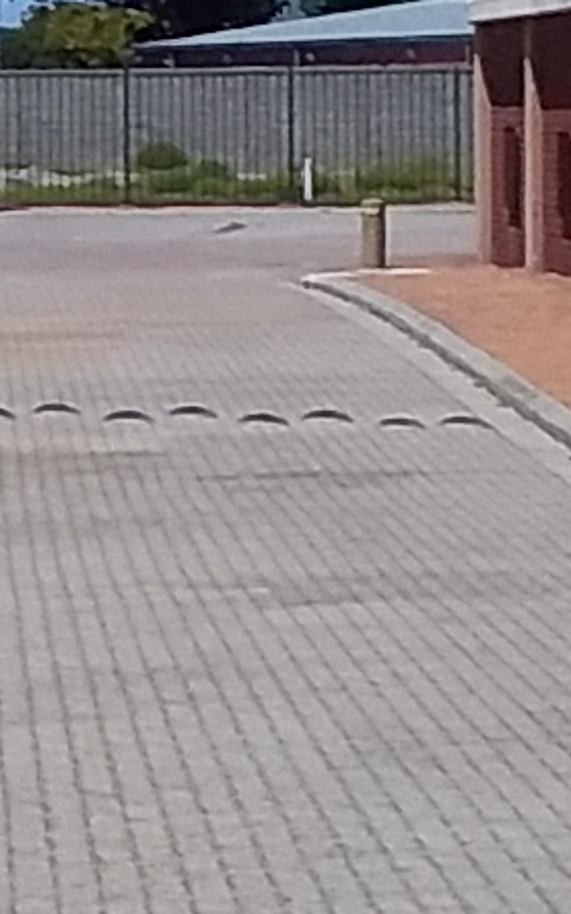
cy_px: 213
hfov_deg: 5.3
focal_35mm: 242
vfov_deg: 8.7
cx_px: -567
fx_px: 6023
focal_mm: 3.3
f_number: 2.2
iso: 40
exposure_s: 1/2707
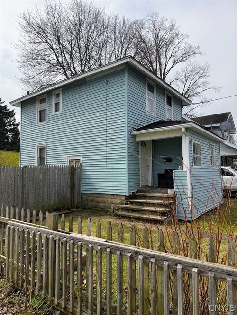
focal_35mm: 24
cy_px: 158
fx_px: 219
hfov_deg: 56.8
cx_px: 118
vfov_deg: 71.6
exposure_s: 1/5319
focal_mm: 6.76
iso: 80
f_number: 1.78
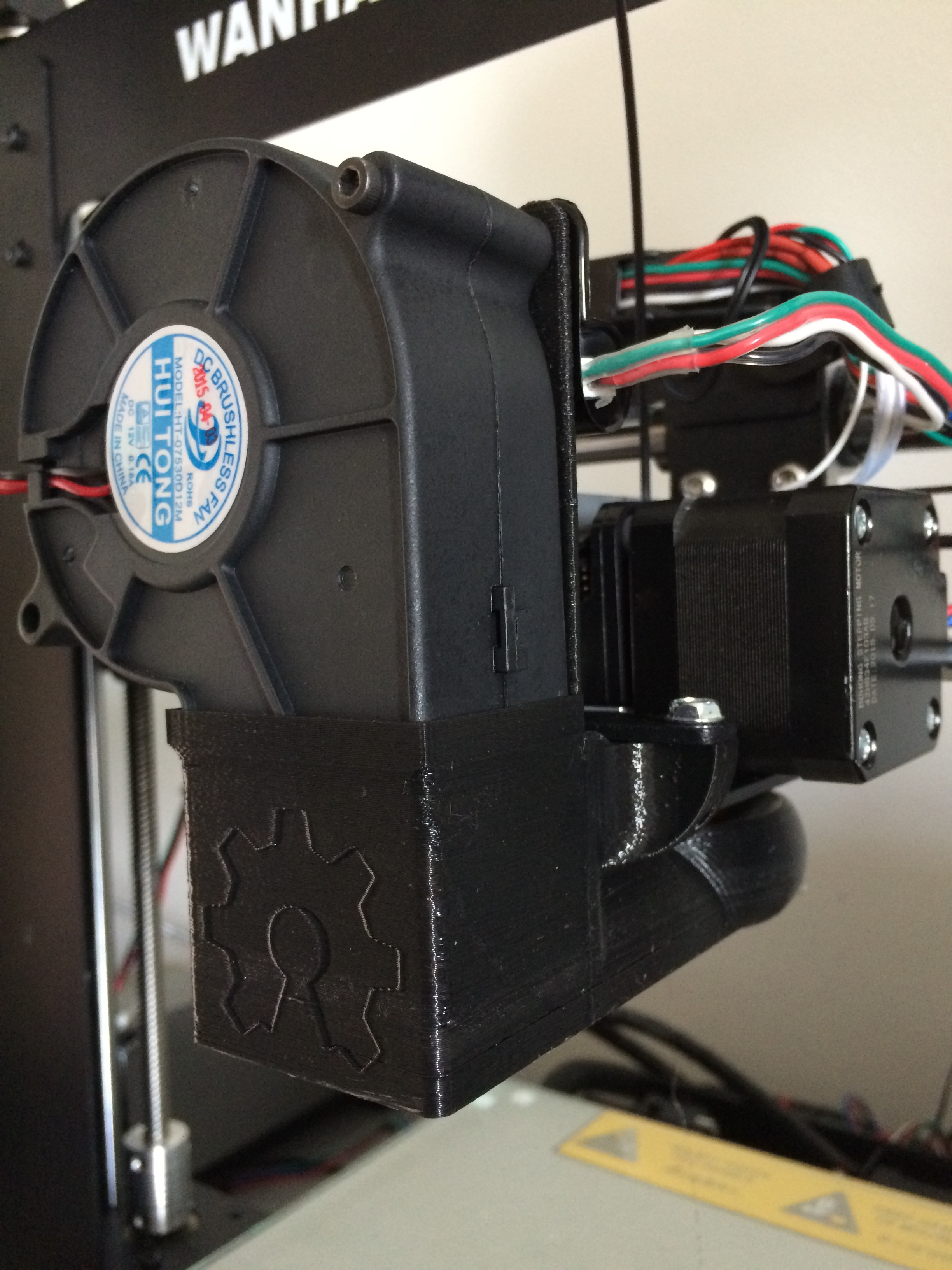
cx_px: 476
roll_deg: +2.9
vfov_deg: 61.7
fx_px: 1063
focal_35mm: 29
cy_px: 635
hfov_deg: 48.2
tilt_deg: -3.6
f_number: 2.2
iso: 320
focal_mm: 4.15
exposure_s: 1/20
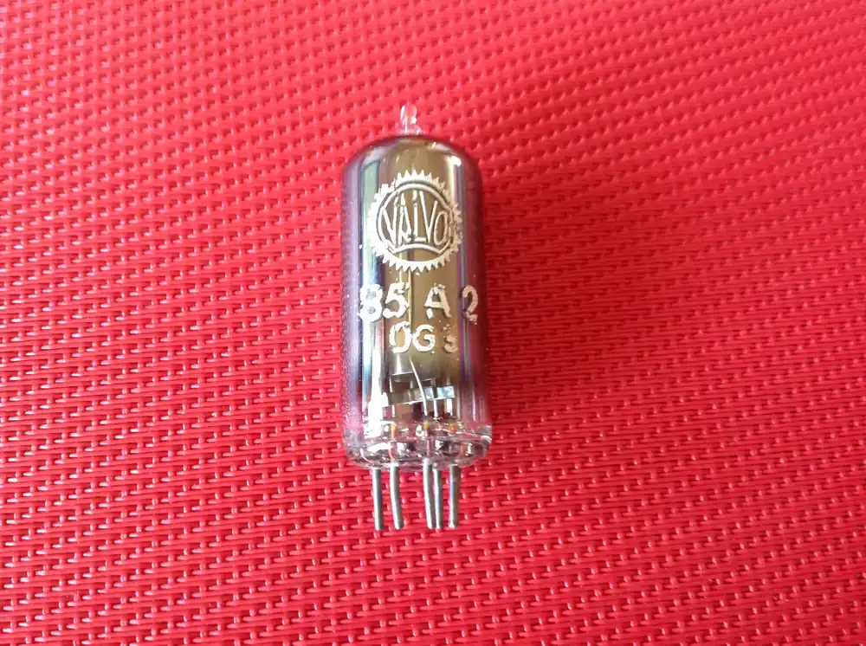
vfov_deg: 40.6
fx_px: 874
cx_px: 433
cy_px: 323
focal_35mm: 35
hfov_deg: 52.7
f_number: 2.4
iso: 400
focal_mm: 4.28
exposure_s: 1/15
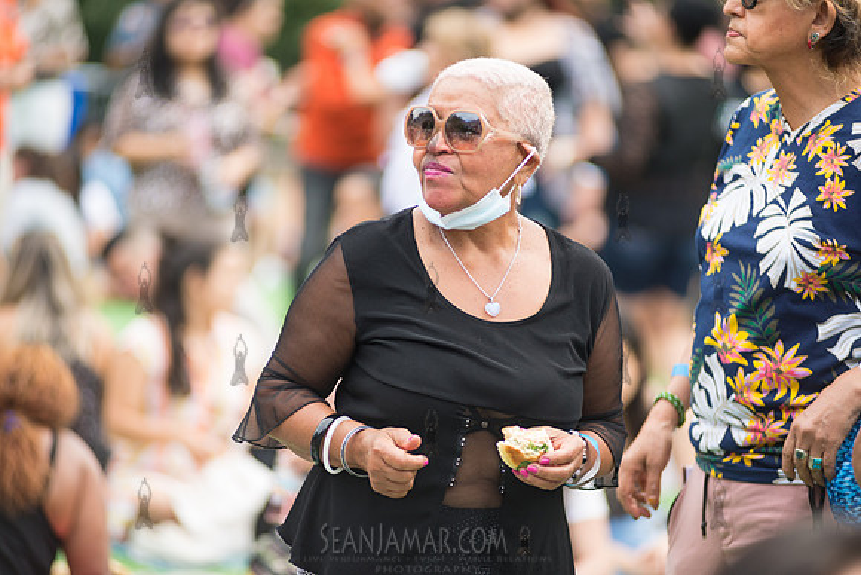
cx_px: 430
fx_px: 4425
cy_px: 288
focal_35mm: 185
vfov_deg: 7.4
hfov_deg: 11.1
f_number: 3.2
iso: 500
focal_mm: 185
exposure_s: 1/640
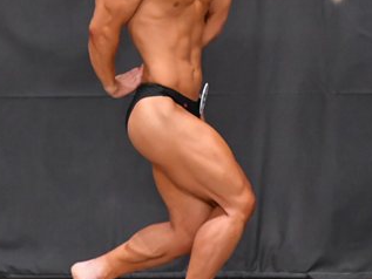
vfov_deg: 2.6
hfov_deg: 3.5
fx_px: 6063
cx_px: 401
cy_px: 93
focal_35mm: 564
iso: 6400
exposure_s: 1/400
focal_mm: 160
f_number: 5.6
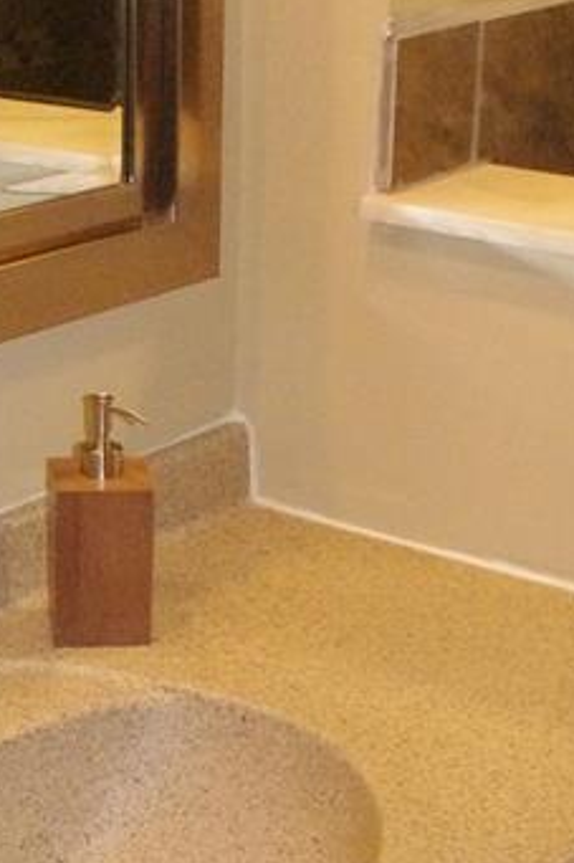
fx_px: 2059
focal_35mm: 86
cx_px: 5
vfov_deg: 23.6
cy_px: 464
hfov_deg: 15.6
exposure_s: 1/180
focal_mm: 18
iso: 6400
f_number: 7.1
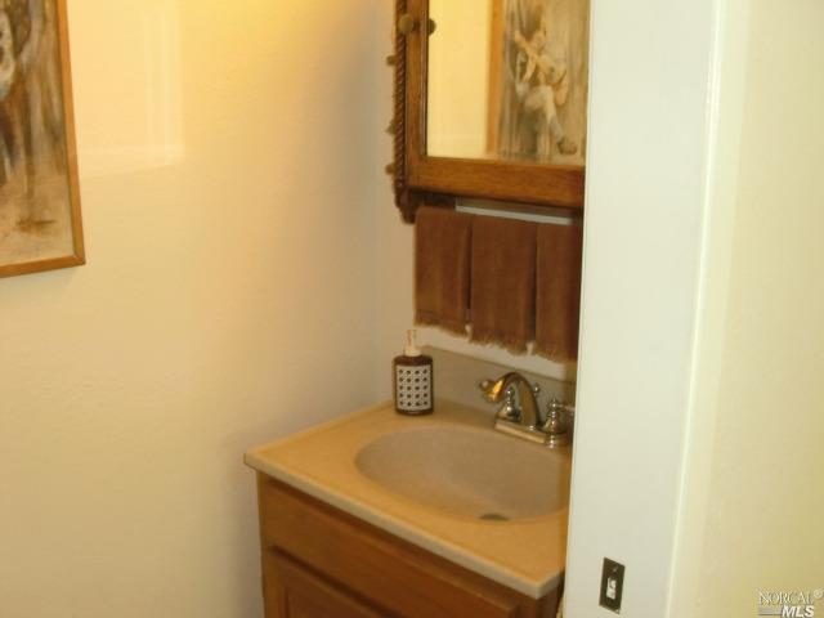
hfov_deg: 51.4
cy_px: 309
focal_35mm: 36
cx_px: 412
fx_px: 857
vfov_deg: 39.7
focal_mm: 6.3
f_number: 2.8
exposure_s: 1/60
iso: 400
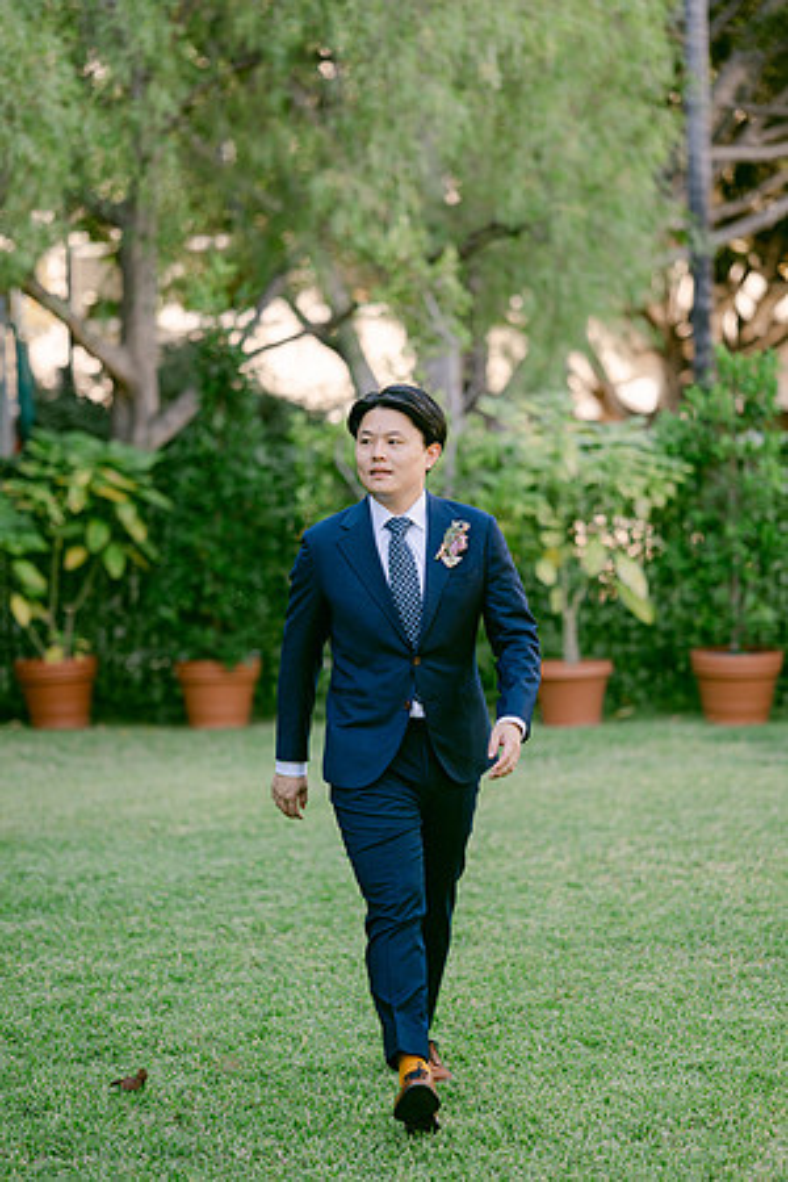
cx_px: 394
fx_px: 2791
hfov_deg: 16.1
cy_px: 591
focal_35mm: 85
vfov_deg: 23.9
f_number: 1.8
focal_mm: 85
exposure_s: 1/250
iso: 80
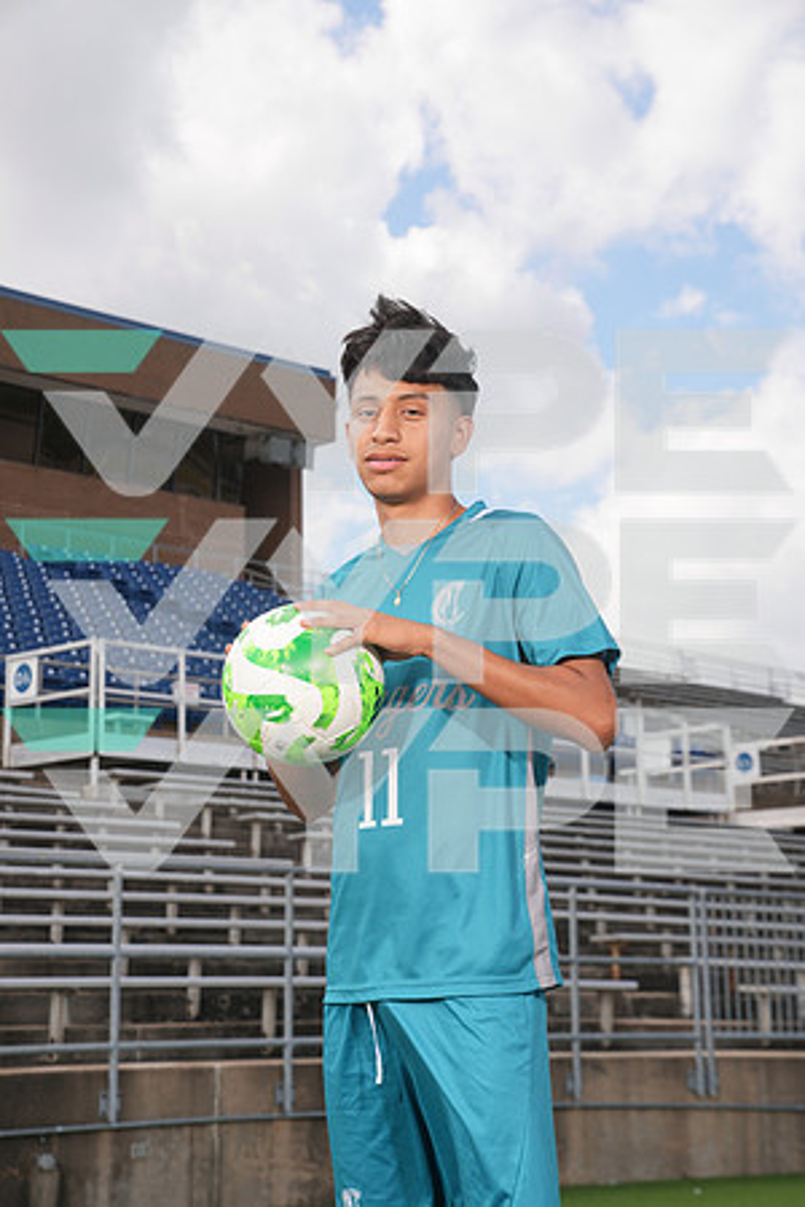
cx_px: 402
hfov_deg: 19.5
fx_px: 2348
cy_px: 604
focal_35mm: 70
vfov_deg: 28.8
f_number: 8
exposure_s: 1/200
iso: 100
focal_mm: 70
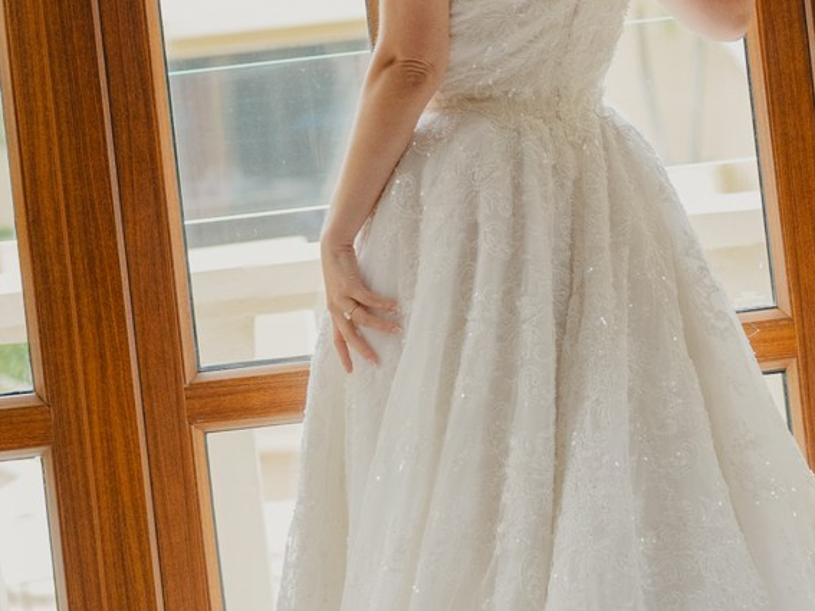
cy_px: -269
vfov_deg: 6.8
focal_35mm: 217
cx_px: 468
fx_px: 5108
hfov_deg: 9.1
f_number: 2.8
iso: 640
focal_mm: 50
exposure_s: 1/320
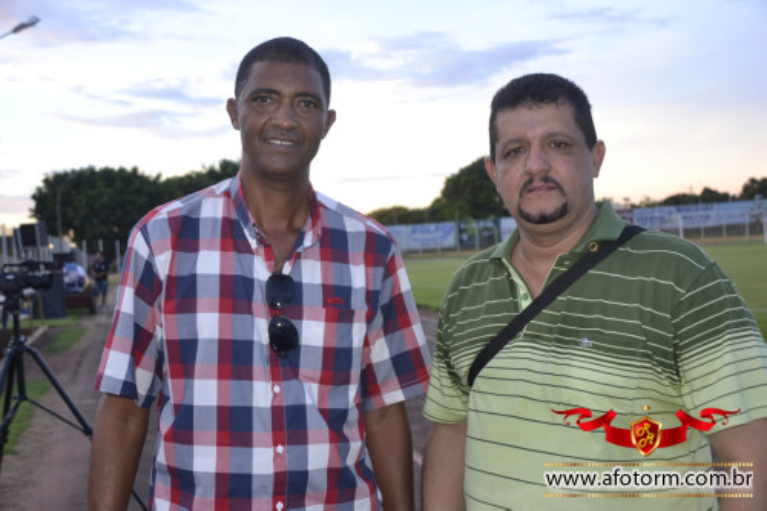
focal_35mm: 42
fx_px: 894
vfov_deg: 31.9
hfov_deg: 46.4
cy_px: 256
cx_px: 384
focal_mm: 28
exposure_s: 1/60
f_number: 4
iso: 400
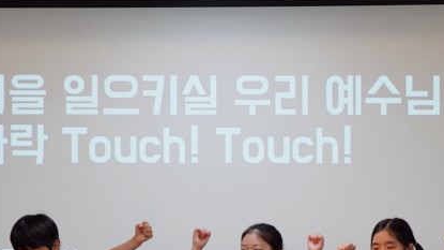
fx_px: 3024
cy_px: 248
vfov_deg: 4.7
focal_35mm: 257
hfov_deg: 8.4
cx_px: 321
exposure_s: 1/160
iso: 500
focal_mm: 113
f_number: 4
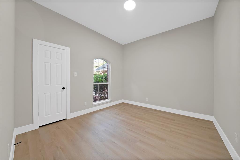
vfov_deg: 90.0
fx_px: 80
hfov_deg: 112.6
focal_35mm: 12
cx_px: 120
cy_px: 80
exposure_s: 1/1.25
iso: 640
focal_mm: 12
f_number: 9
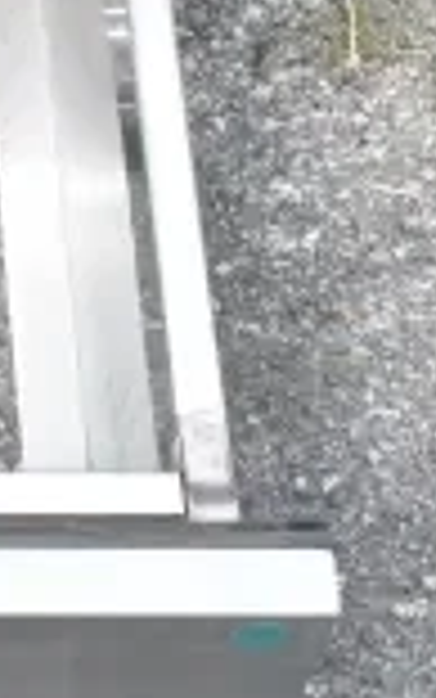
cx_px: -526
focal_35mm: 186
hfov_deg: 6.8
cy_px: 241
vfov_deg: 11.3
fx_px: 3533
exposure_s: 1/1000
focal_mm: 31
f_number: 16
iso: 6400
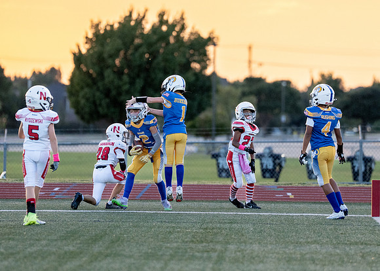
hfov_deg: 5.1
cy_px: 101
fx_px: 4264
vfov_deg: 3.6
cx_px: 197
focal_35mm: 395
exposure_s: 1/2000
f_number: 2.8
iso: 1000
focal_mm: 200
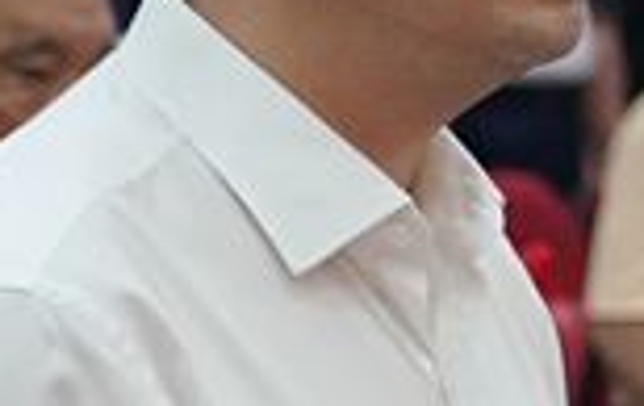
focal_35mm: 396
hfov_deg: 5.2
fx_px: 6965
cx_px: -376
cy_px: 416
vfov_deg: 3.3
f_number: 4
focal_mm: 50
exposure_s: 1/200
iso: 2500
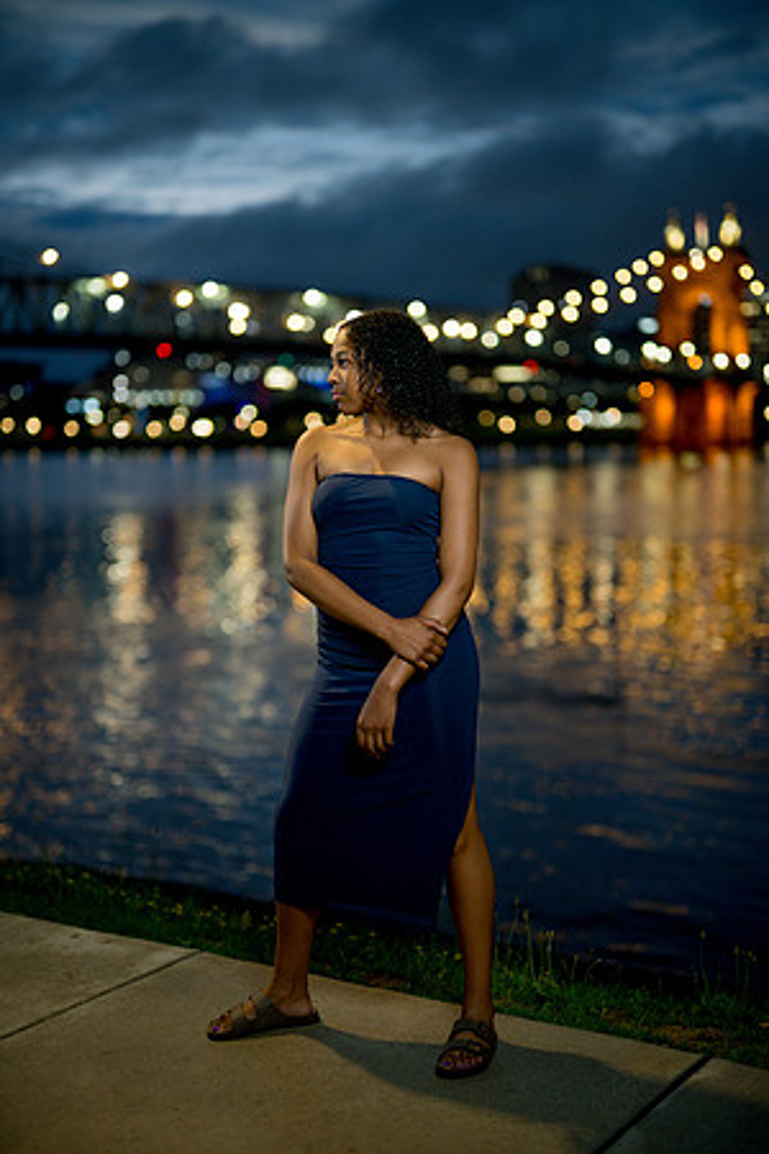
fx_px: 1602
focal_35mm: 50
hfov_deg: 27.0
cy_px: 577
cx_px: 384
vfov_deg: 39.6
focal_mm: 50
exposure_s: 1/80
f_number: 1.2
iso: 250
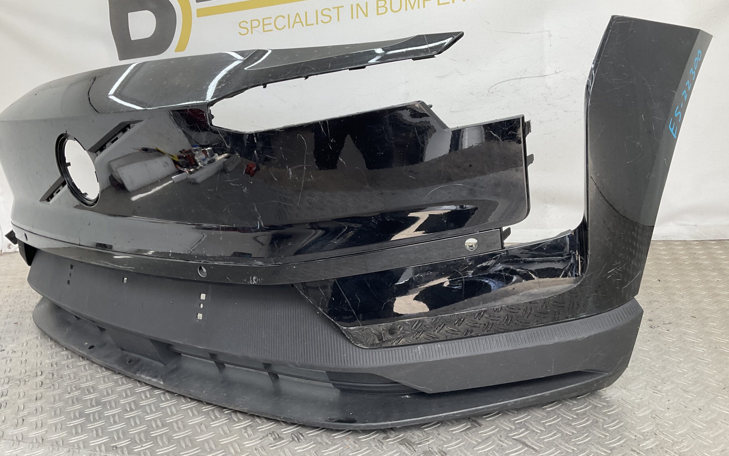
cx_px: 366
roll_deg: +4.7
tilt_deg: -15.0
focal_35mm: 31
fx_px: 616
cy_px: 228
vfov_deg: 40.6
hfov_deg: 61.2
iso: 20
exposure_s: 1/120
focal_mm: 3
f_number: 1.8
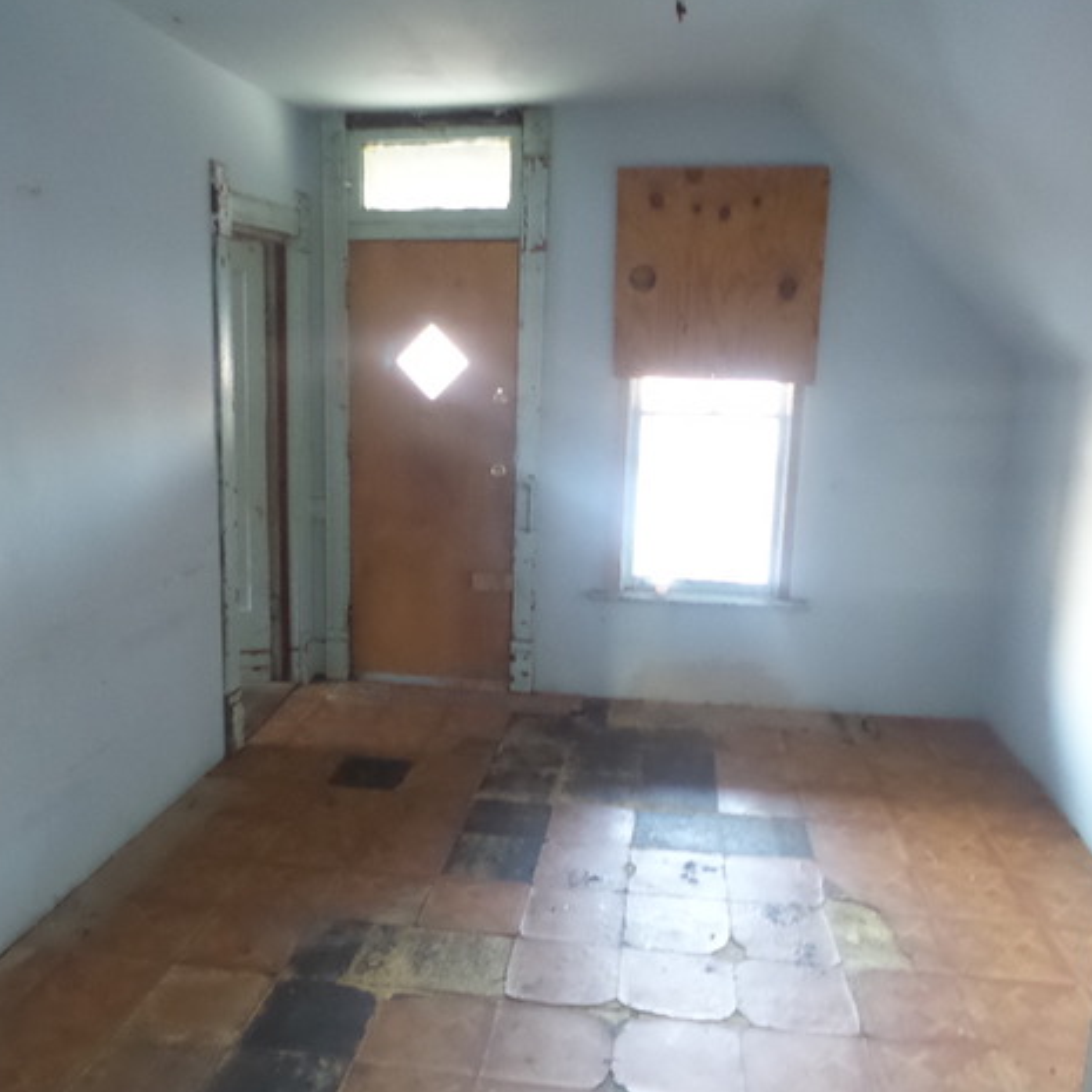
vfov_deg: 57.3
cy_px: 550
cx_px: 505
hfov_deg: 57.2
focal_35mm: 28
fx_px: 999
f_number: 2.8
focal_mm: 4.1
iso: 800
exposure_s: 1/10
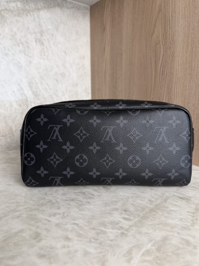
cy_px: 138
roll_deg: -0.2
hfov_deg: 54.9
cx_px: 101
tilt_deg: -11.7
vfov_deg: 69.4
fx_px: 192
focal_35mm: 25
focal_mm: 6.76
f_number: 1.78
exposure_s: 1/120
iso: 125
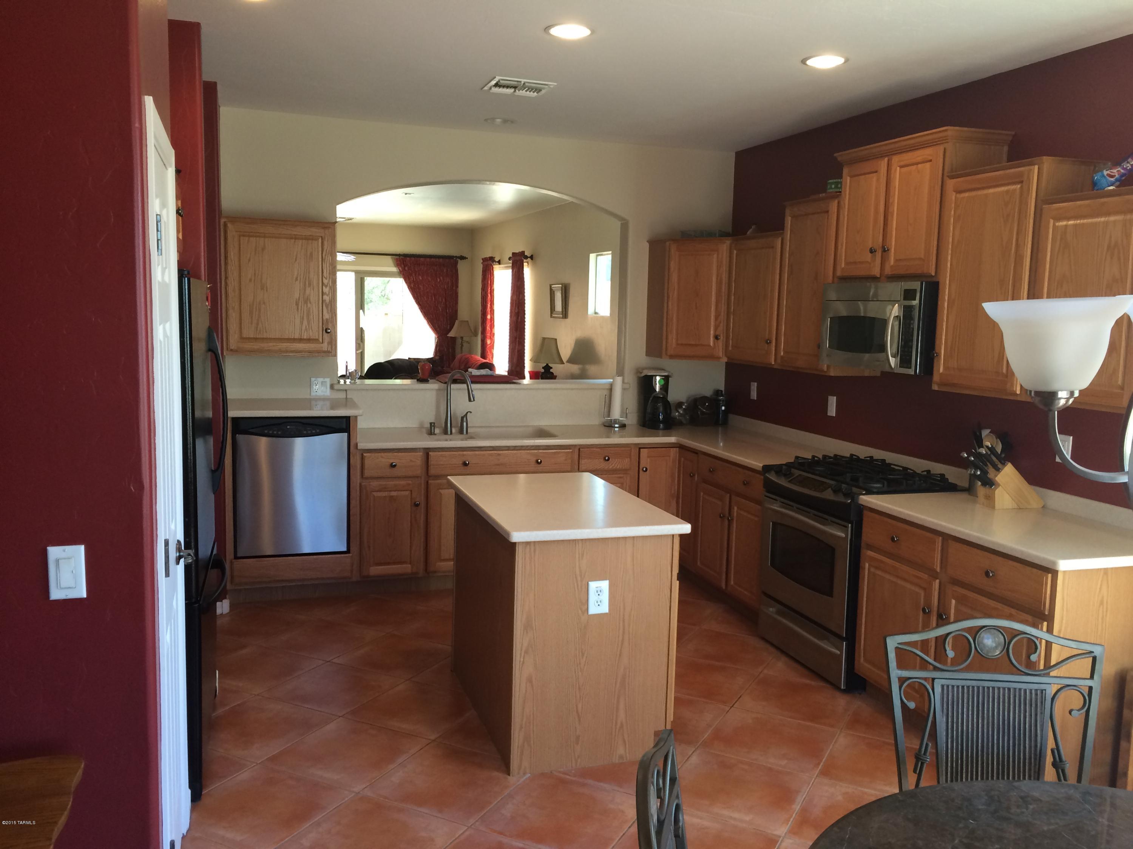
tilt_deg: -7.5
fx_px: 949
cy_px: 424
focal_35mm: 29
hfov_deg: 61.7
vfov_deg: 48.2
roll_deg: -1.1
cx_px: 566
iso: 40
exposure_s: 1/30
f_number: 2.2
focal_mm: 4.15
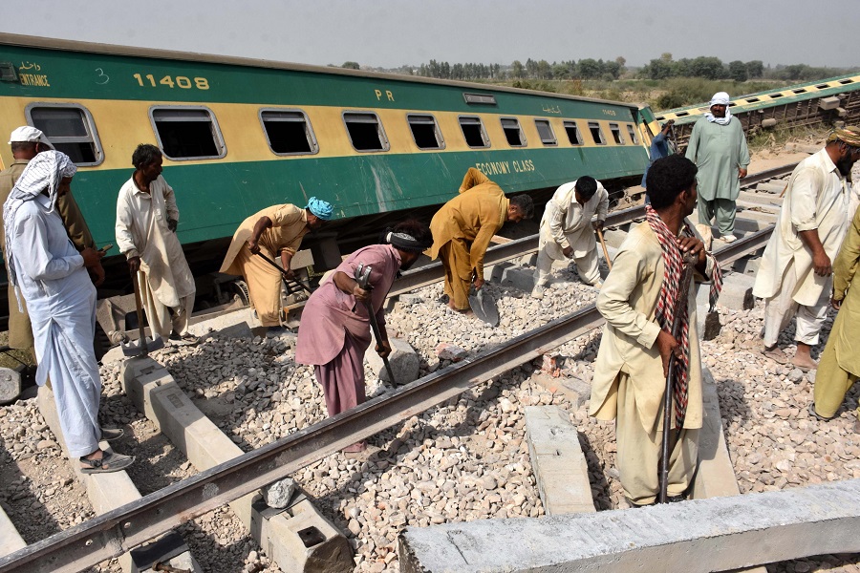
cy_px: 286
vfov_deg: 47.9
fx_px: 645
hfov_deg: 67.4
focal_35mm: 27
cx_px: 430
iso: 400
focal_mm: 18
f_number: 13
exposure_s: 1/640
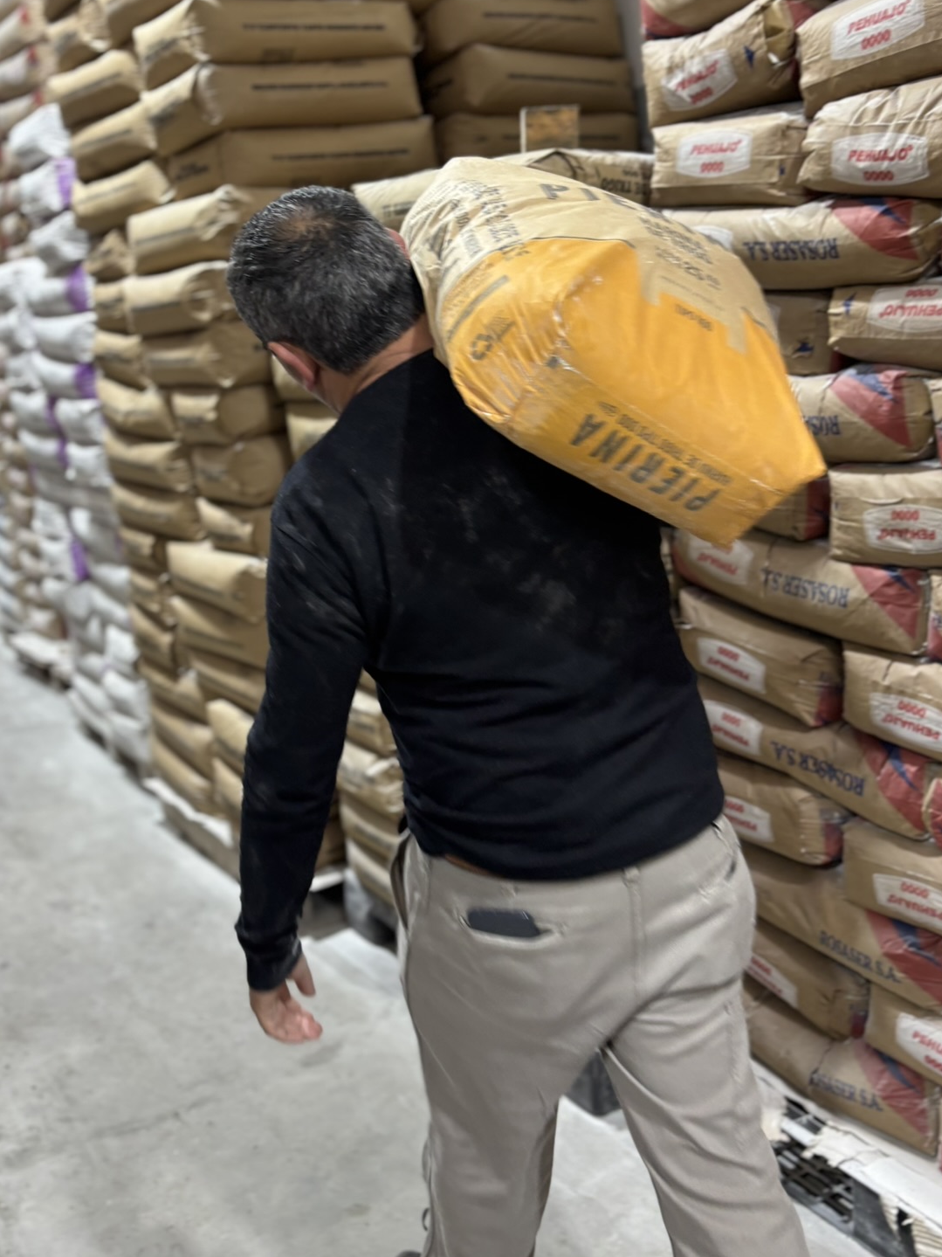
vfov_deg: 50.1
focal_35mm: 37
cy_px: 567
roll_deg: +4.9
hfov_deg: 38.6
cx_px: 403
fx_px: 1343
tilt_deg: -13.2
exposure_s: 1/50
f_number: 1.6
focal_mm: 5.96
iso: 100
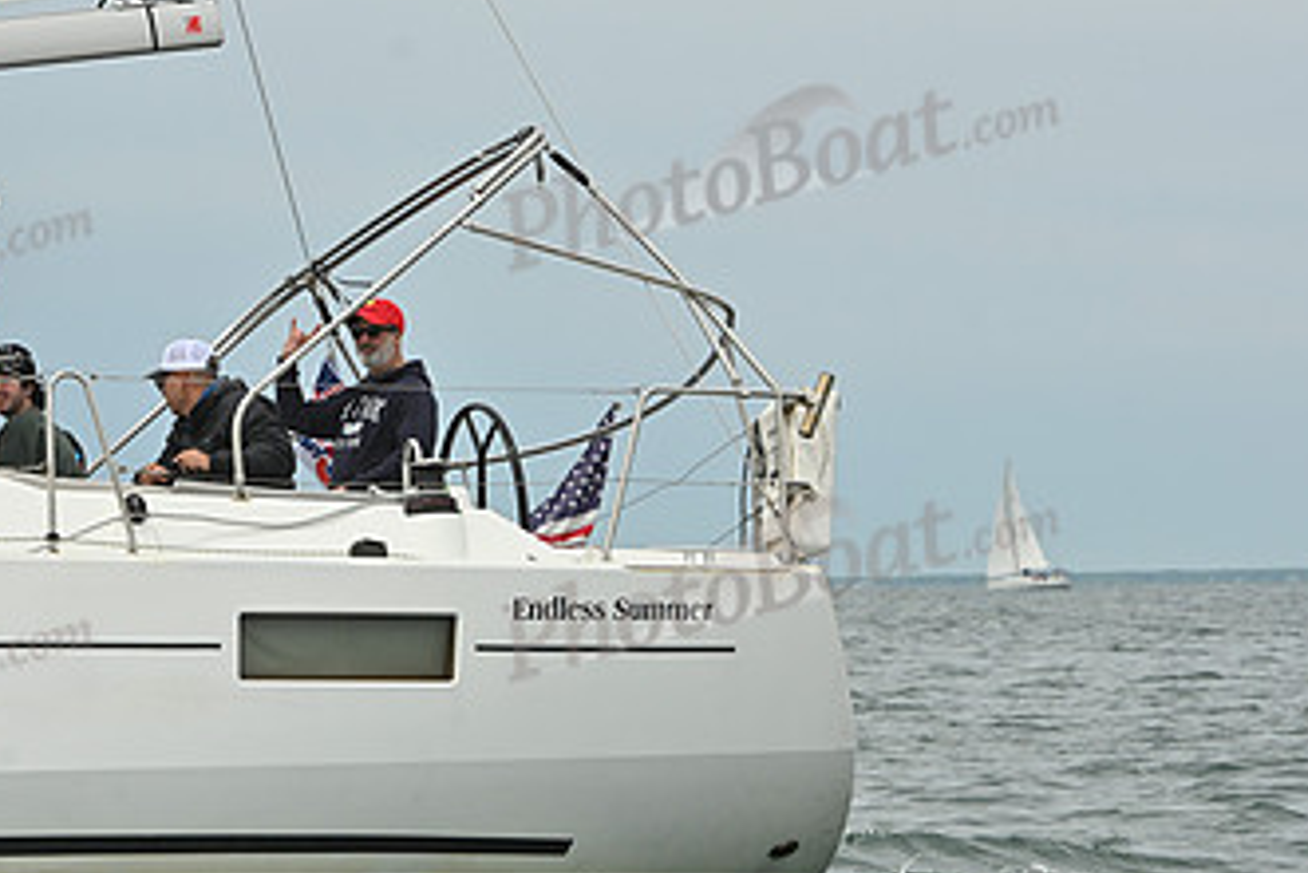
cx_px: 300
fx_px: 7379
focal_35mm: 203
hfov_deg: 10.1
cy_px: 429
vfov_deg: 6.8
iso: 320
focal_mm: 116
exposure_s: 1/2000
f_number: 9
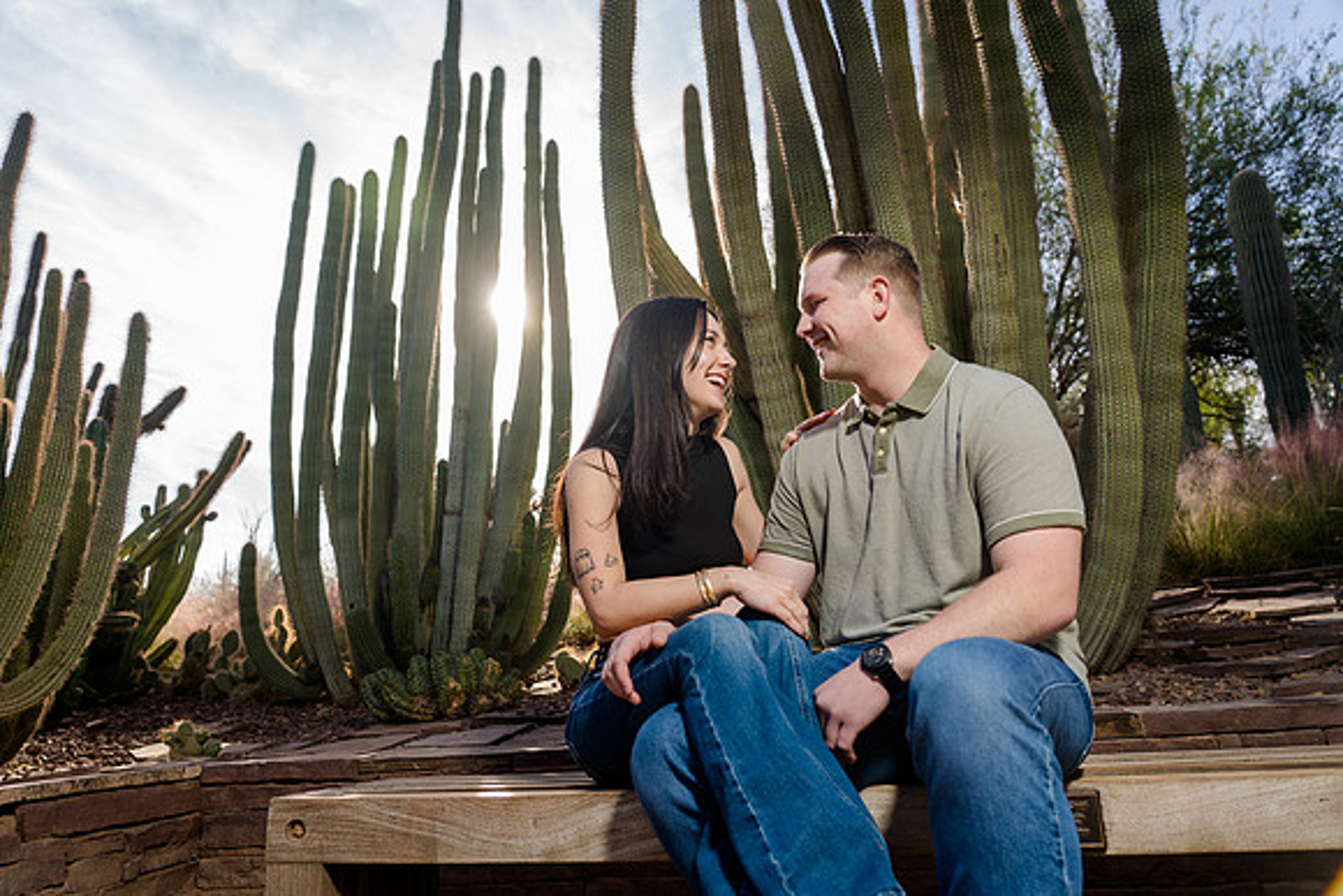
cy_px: 448
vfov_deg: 53.2
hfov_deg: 73.7
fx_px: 896
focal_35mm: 24
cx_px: 672
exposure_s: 1/250
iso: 50
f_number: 4
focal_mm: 24
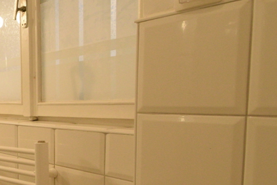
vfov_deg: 30.0
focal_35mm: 44
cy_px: 139
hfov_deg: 30.1
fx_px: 339
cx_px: -119
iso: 1400
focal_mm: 10
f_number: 10
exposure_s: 1/30
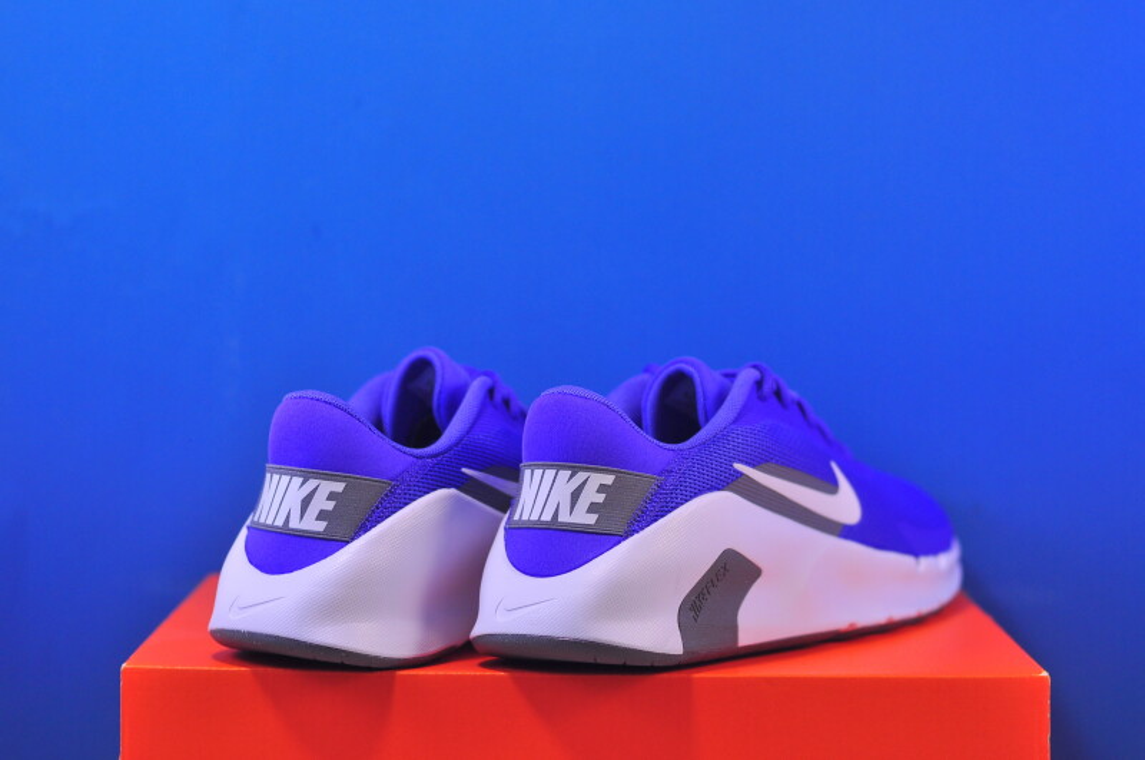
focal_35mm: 75
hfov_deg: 27.0
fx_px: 2382
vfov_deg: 18.1
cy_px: 380
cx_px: 572
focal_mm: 50
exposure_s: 1/320
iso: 250
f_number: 2.5
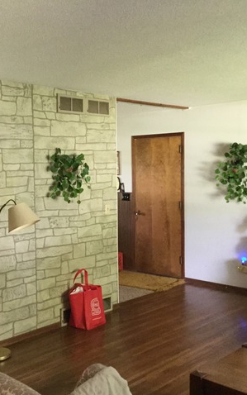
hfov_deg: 28.9
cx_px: 69
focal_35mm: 44
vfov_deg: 45.3
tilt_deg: -1.7
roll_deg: -0.1
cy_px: 198
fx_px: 474
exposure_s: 1/15
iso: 250
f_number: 2.4
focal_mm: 3.3
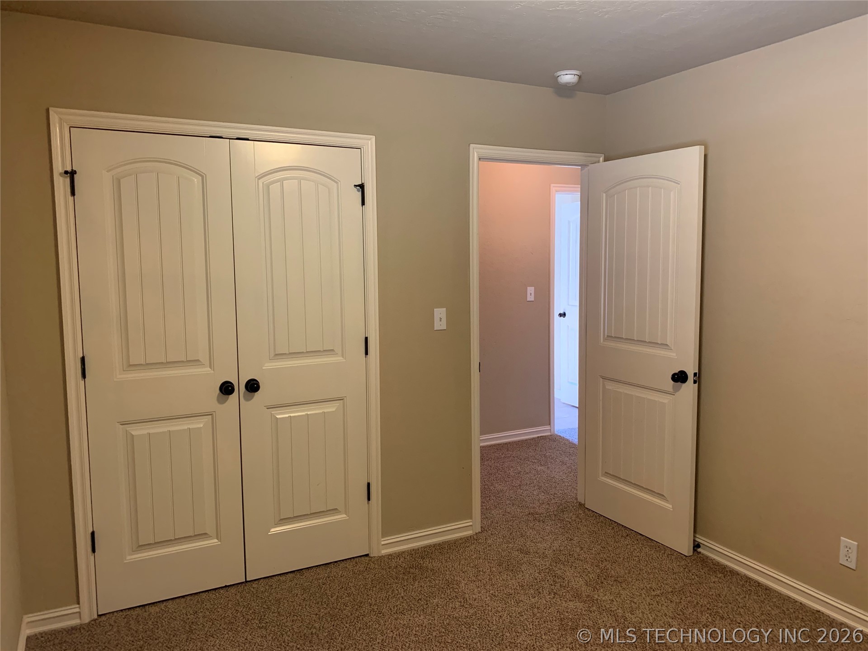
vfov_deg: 53.1
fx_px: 652
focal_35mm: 26
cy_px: 326
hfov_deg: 67.3
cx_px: 434
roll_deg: +0.8
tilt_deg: -4.8
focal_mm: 4.25
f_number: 1.8
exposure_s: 1/60
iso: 320
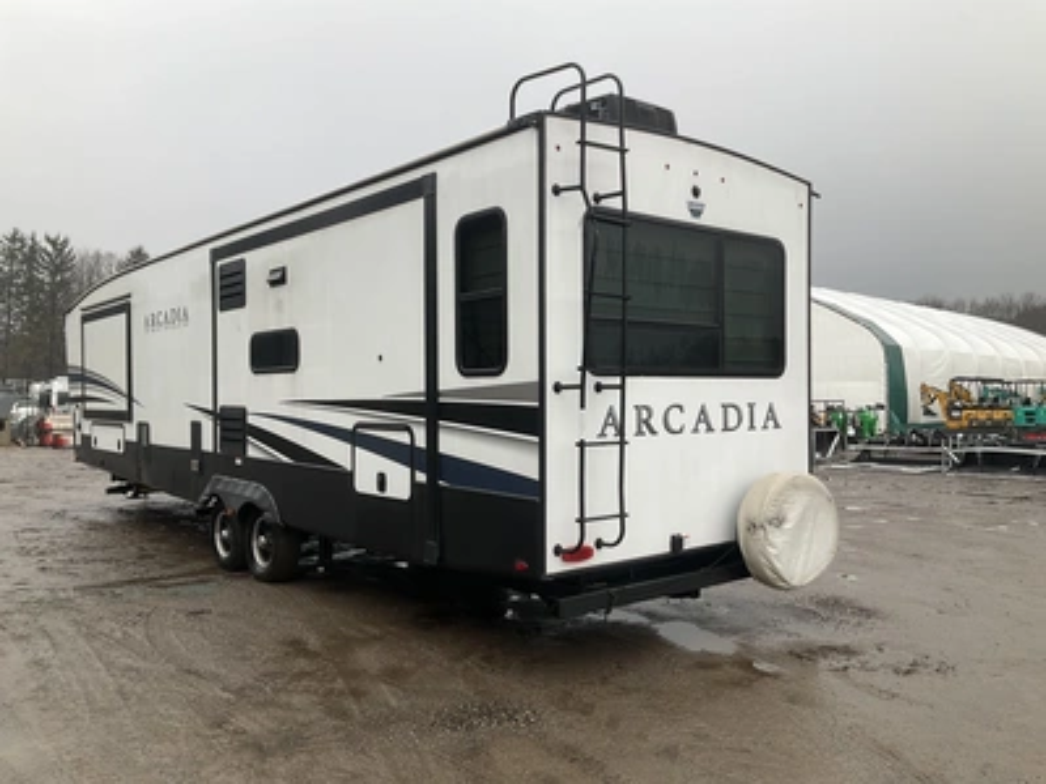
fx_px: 876
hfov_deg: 61.7
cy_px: 392
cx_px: 523
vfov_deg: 48.2
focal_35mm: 29
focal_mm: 3
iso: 20
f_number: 1.8
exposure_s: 1/147
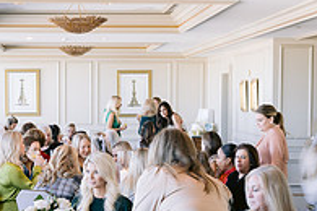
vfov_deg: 11.5
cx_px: 106
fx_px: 1048
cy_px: 168
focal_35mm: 119
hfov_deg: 17.2
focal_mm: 35
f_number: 8
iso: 200
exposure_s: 1/8
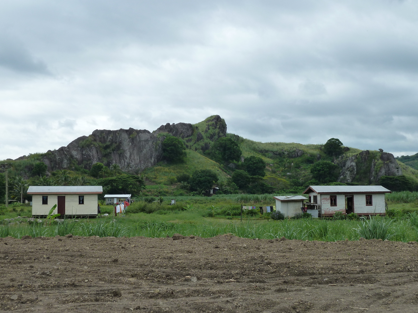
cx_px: 209
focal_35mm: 55
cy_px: 156
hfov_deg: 34.9
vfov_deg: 26.6
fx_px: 664
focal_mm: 9.1
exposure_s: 1/500
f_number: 4.5
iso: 125
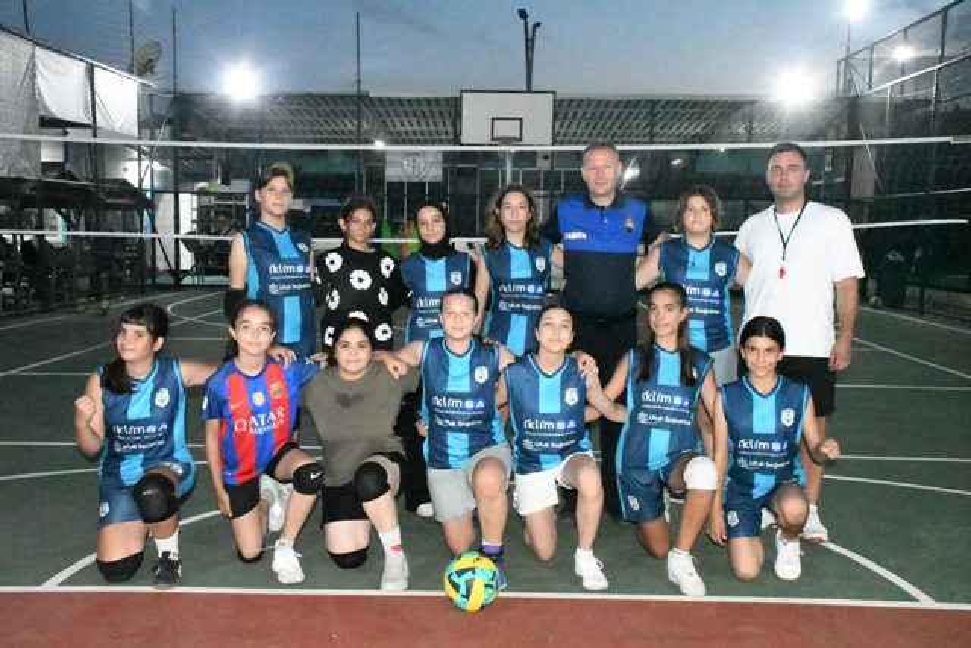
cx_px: 486
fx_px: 971
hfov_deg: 53.1
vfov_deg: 36.9
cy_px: 324
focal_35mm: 36
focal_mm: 24
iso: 51200
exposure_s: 1/100
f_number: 14
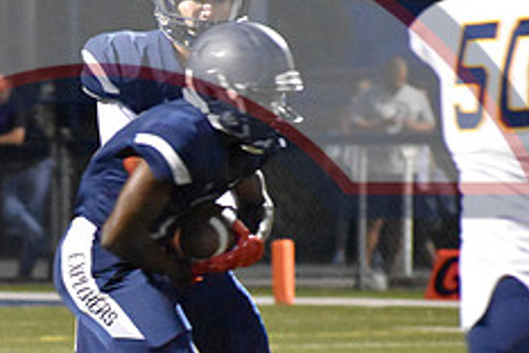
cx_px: 88
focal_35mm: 595
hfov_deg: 3.5
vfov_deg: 2.3
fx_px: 8743
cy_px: 309
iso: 12800
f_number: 5
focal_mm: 160
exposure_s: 1/250
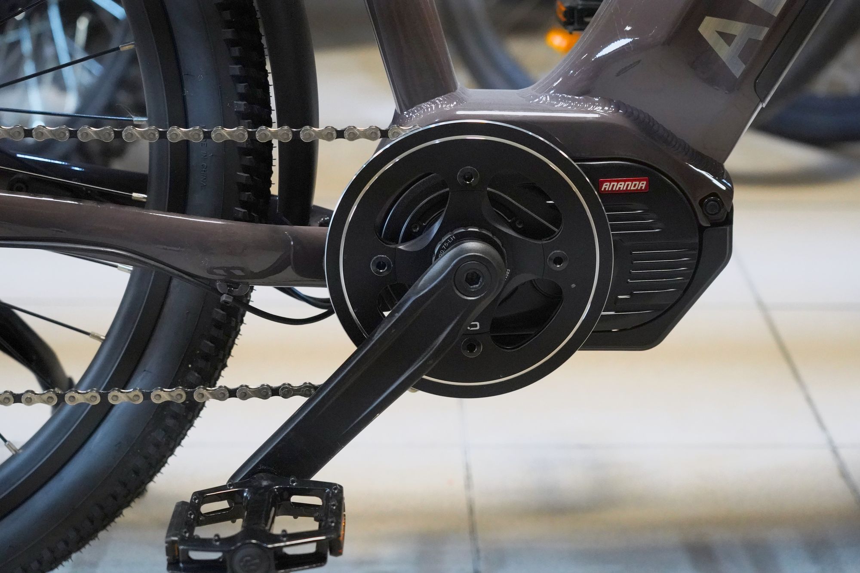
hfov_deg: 27.7
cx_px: 430
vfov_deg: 18.7
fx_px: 1744
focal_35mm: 73
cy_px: 286
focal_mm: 73
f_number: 5
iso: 10000
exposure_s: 1/200
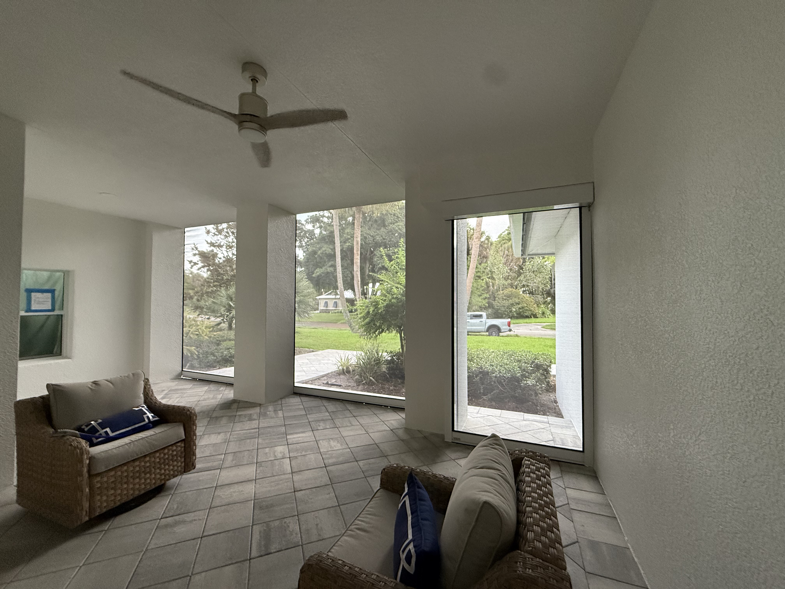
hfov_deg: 102.1
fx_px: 317
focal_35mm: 14
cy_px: 294
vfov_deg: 85.7
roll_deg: -0.5
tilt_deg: +1.7
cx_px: 392
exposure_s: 1/120
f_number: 2.2
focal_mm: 2.22
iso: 500
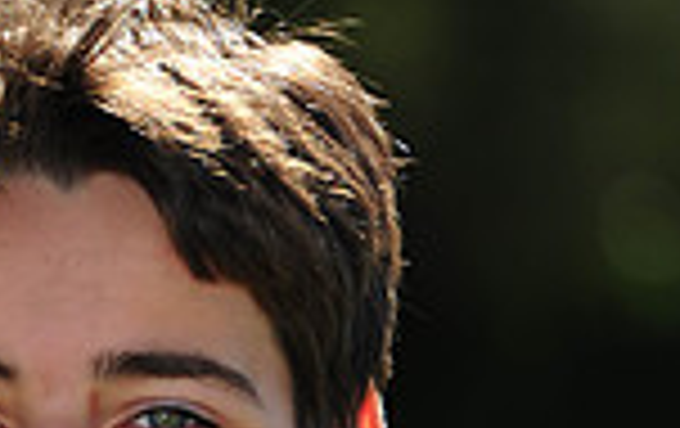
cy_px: 1068
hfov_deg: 2.7
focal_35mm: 781
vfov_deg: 1.7
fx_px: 14501
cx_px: -131
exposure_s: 1/800
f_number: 4.5
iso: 200
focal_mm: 200
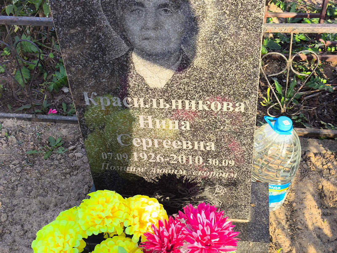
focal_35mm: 50
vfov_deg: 29.1
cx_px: 168
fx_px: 487
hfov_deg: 38.2
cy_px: 126
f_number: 1.7
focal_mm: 4.71
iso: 50
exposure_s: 1/569
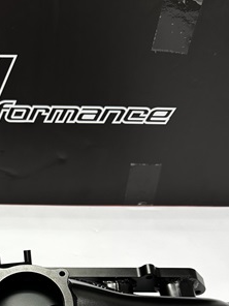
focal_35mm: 49
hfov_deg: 28.6
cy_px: 279
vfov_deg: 36.3
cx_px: 24
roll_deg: -0.7
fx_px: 432
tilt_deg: -42.2
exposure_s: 1/100
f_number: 1.78
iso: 125
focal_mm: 6.86
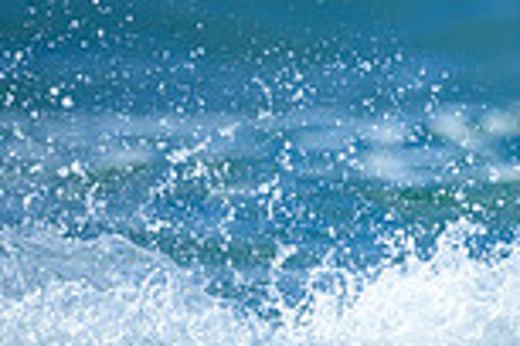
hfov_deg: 0.5
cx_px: 444
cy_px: 612
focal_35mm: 4175
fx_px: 60301
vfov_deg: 0.3
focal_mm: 800
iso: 250
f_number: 6.3
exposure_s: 1/2000
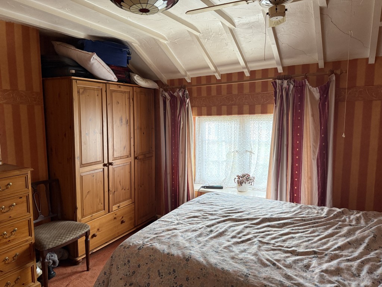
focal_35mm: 24
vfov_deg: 56.8
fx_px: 265
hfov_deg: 71.6
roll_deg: +0.0
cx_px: 191
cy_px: 144
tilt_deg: -6.6
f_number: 1.78
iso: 320
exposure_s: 1/60
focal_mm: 6.76
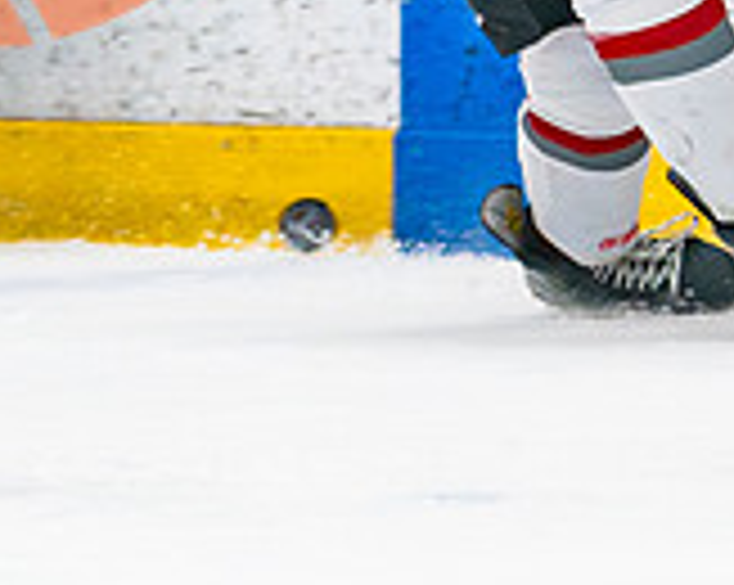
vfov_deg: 1.4
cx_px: 1187
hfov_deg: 1.8
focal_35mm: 1079
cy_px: -105
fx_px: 23412
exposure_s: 1/640
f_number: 2.8
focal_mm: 140
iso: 2000
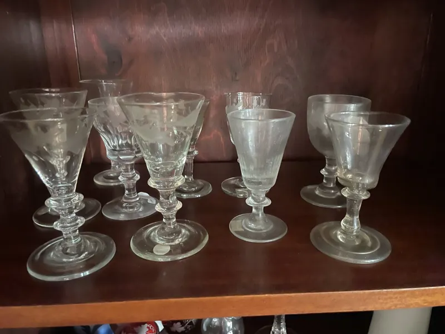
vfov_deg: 53.1
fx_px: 334
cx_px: 222
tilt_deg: -19.4
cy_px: 167
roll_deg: +0.7
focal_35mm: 26
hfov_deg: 67.3
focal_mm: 4.2
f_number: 1.6
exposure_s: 1/20
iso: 1250
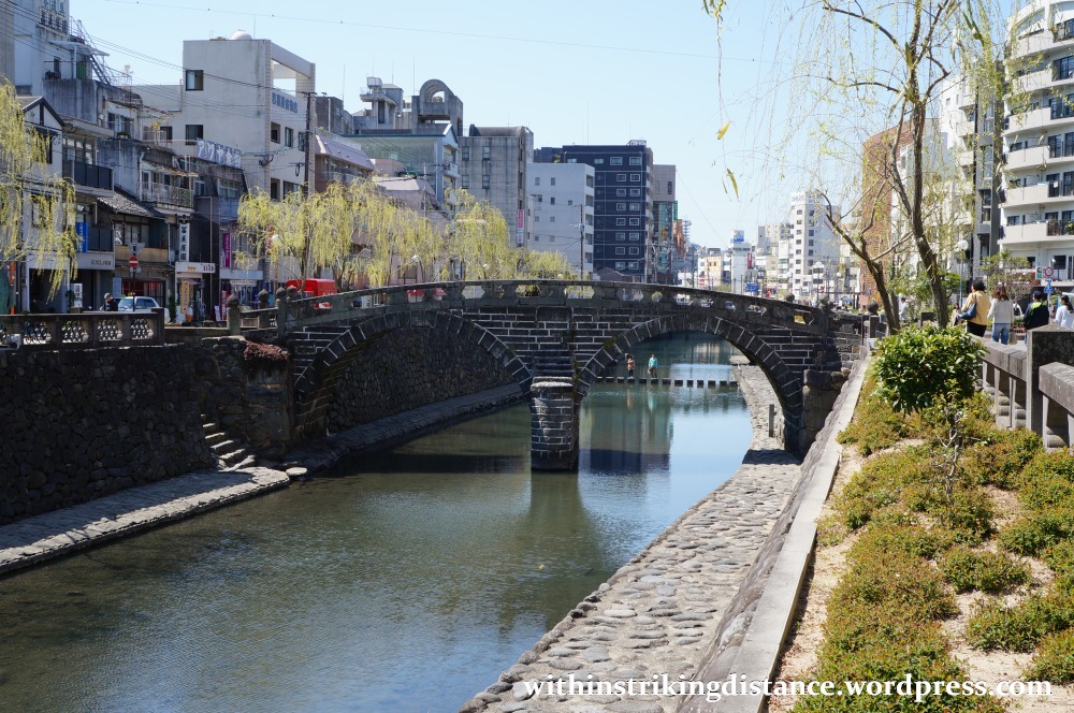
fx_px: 1296
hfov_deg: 45.0
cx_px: 537
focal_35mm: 44
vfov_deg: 30.8
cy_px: 356
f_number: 13
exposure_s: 1/160
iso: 200
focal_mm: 29
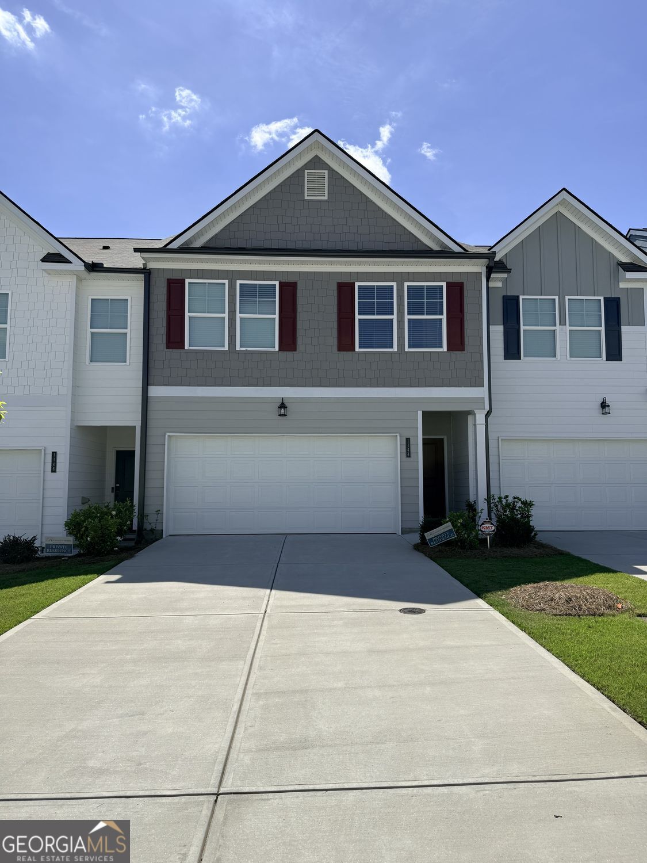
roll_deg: -0.3
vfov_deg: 71.6
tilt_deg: +6.3
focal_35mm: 24
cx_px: 324
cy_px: 432
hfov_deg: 56.8
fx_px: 598
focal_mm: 6.76
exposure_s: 1/6173
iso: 100
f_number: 1.78
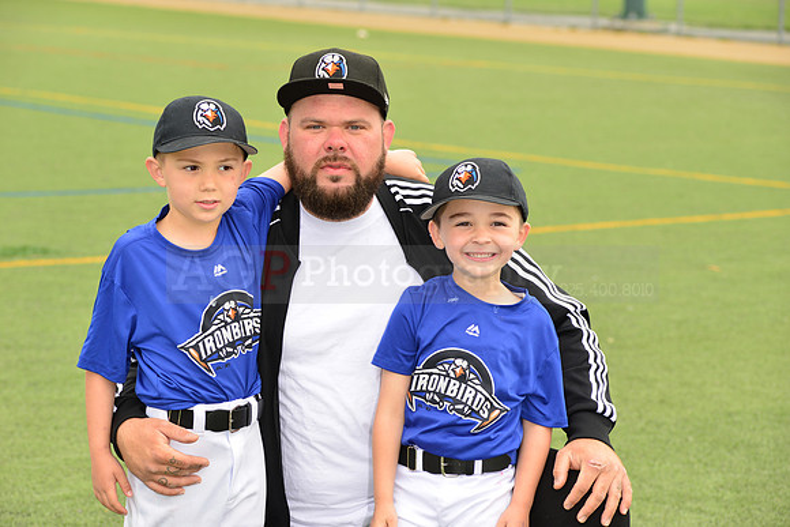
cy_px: 264
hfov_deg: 16.4
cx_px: 395
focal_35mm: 125
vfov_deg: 11.0
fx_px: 2744
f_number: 8
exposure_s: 1/200
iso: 250
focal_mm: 125
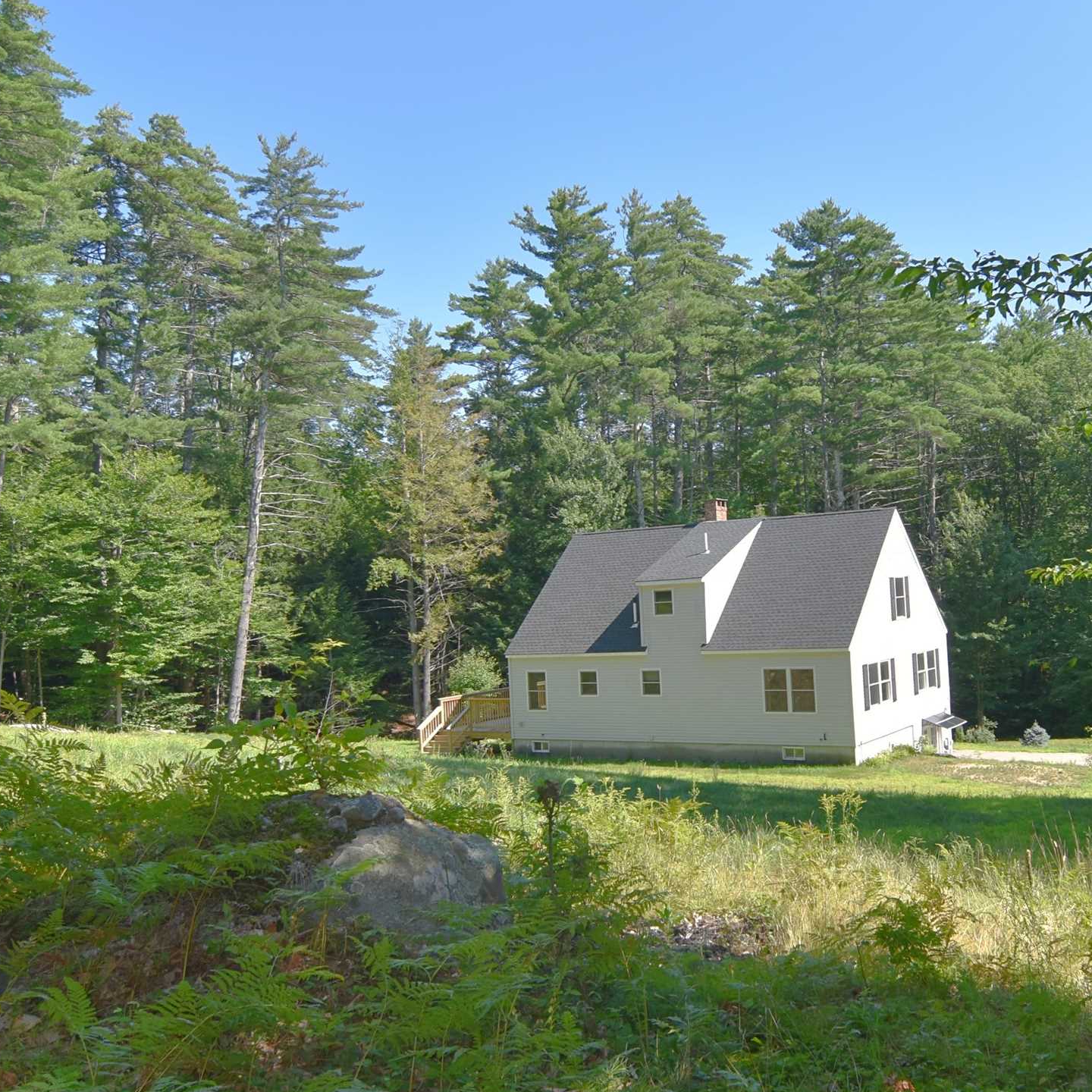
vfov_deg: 54.2
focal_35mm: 30
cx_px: 777
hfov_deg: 52.5
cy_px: 552
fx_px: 1067
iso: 100
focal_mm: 11
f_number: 6.3
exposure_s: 1/200
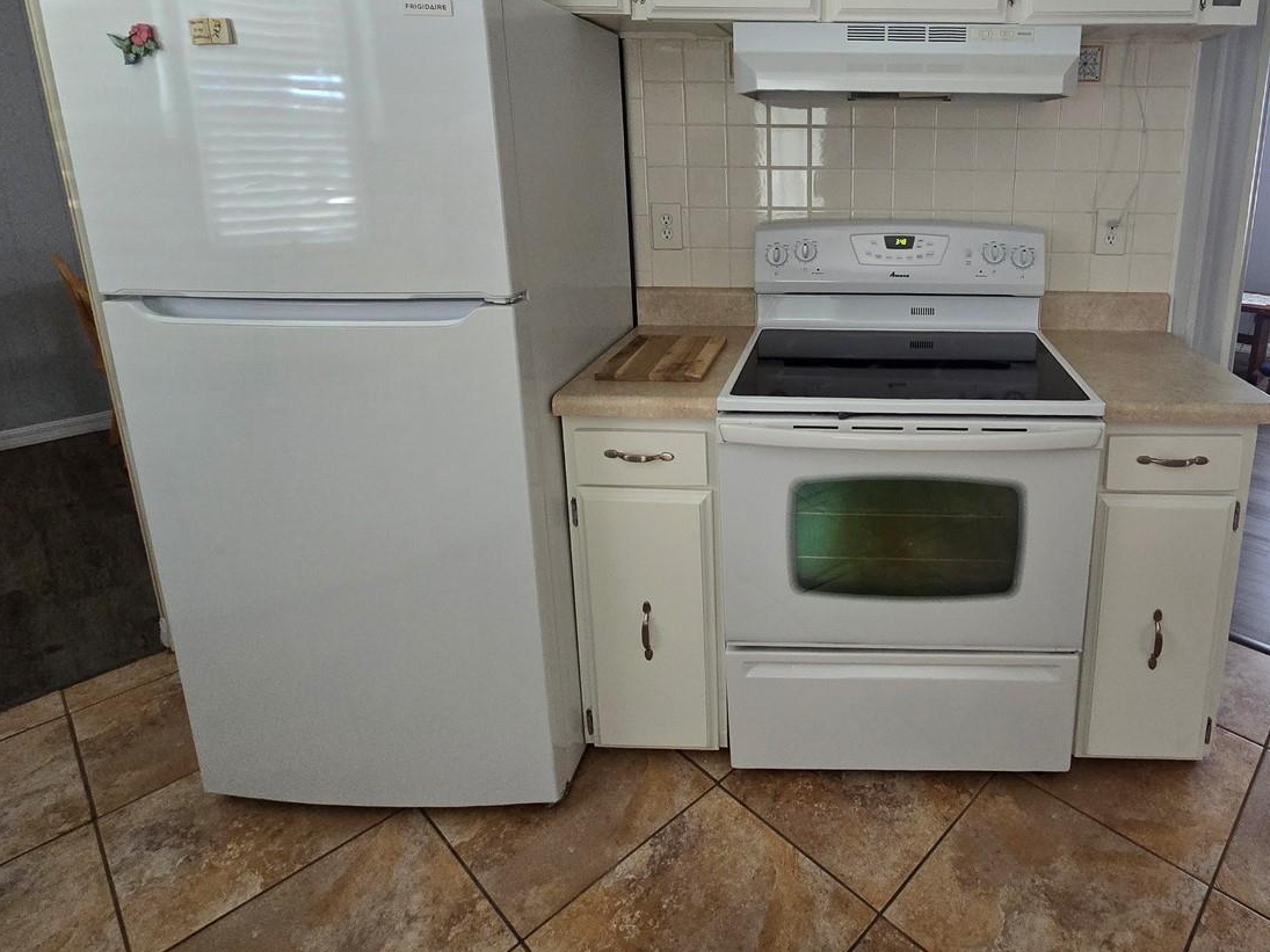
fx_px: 697
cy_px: 317
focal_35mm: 19
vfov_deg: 66.8
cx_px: 840
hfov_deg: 82.0
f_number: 2.2
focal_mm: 2.2
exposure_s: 1/60
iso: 500
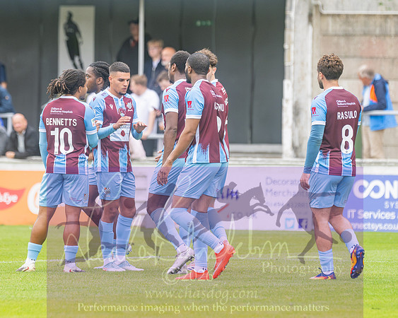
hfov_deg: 4.3
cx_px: 151
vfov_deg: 3.5
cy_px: 143
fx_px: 5267
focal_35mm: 447
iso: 800
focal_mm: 240
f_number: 2.8
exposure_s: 1/1250
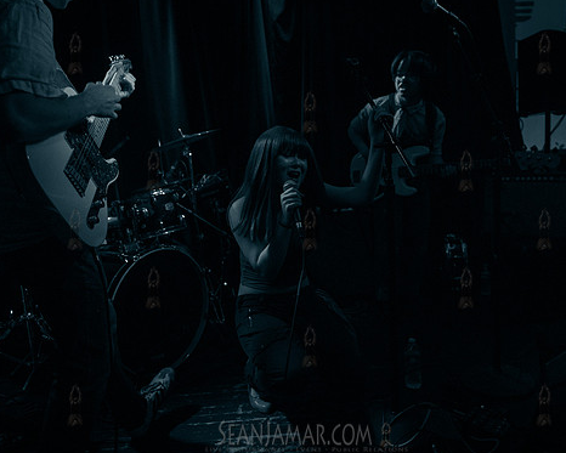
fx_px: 469
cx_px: 309
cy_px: 228
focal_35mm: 28
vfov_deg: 51.5
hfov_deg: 62.1
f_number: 3.5
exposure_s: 1/320
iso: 8000
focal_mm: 24
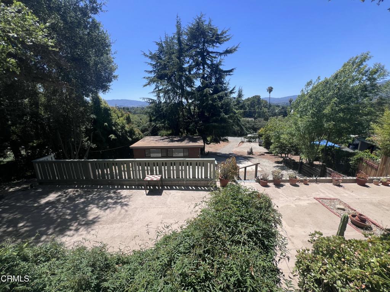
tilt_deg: -14.2
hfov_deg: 106.2
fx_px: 146
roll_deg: +1.5
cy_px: 146
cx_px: 195
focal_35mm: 13
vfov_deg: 89.9
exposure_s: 1/1024
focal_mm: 1.57
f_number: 1.8
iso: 32
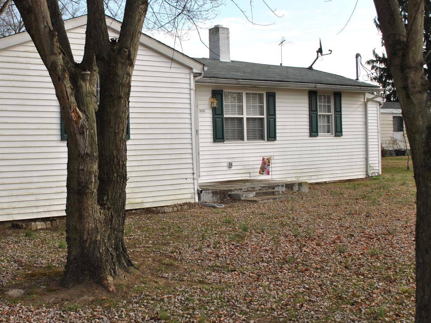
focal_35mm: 57
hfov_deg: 33.3
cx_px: 121
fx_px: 710
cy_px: 151
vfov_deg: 25.7
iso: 100
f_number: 7.1
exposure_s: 1/200
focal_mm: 24
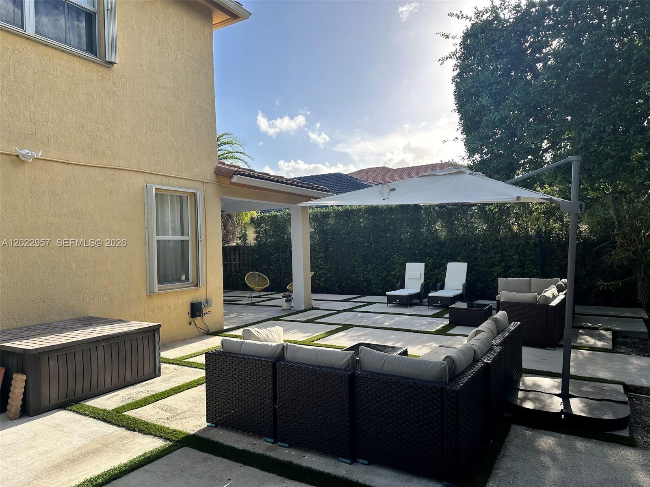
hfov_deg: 71.6
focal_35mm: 24
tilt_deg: +1.1
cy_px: 244
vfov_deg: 56.8
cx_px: 325
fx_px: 451
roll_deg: +1.4
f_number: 1.78
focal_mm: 6.86
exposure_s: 1/2732
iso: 80
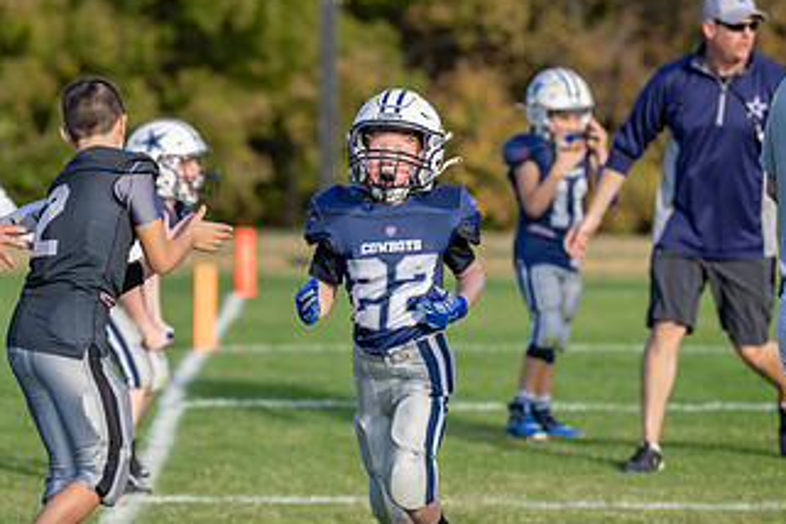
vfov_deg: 5.6
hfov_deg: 8.4
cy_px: 185
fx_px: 5327
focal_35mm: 244
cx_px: 296
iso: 160
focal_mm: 135
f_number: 2.8
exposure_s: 1/1250
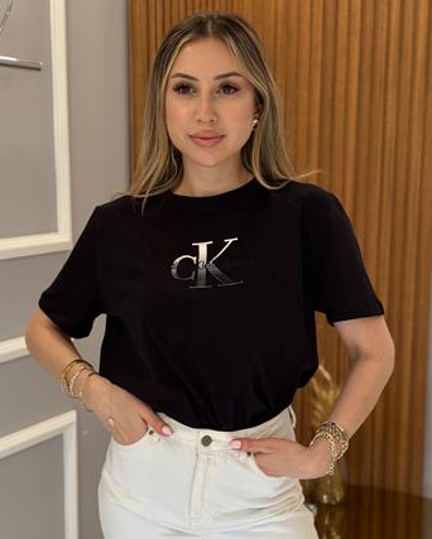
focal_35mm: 57
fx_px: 910
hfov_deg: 26.7
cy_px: 316
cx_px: 208
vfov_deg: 32.9
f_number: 1.78
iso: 200
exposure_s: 1/221
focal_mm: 6.76
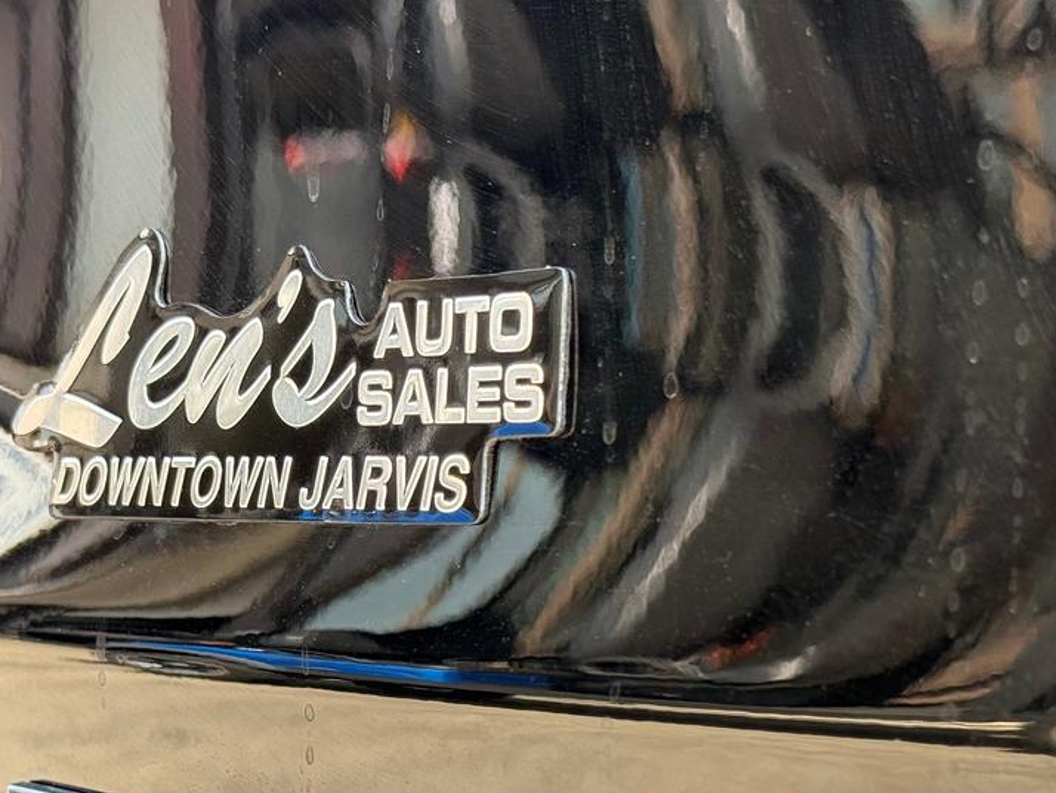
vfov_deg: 17.0
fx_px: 2624
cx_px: 485
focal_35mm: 86
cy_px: 641
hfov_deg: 22.7
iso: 80
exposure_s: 1/352
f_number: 1.78
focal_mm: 6.76
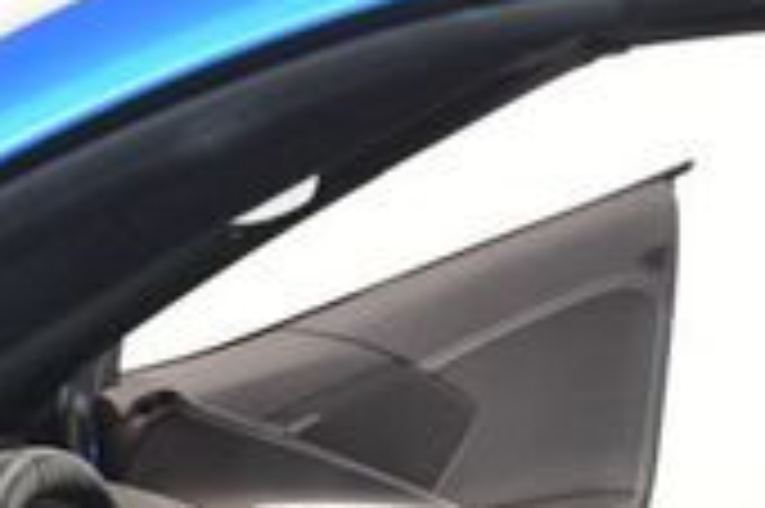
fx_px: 2717
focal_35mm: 128
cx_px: 356
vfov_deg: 10.1
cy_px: 917
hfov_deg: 16.0
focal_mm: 23
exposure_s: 1/80
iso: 3200
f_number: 3.8
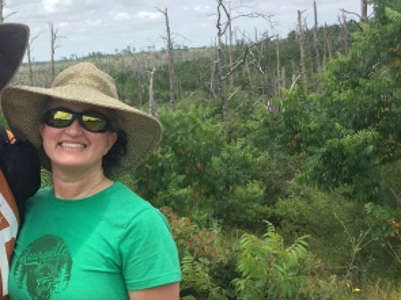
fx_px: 730
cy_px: 178
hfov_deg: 28.6
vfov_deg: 23.2
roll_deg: +3.4
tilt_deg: -6.1
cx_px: -12
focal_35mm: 63
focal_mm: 4.15
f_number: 2.2
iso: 25
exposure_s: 1/663
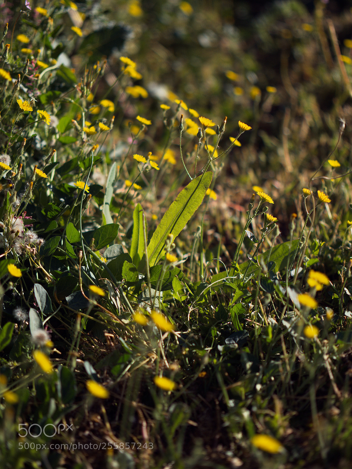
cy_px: 234
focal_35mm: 86
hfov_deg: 17.2
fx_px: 1166
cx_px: 176
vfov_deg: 22.8
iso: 100
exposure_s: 1/1600
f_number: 1.2
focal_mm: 43
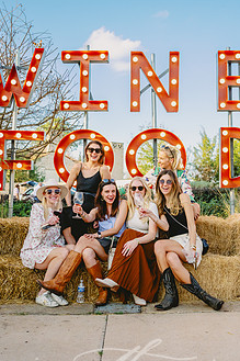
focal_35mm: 39
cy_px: 169
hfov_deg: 34.2
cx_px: 129
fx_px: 390
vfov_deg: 49.5
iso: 1250
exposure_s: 1/6400
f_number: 2.8
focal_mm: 28.5
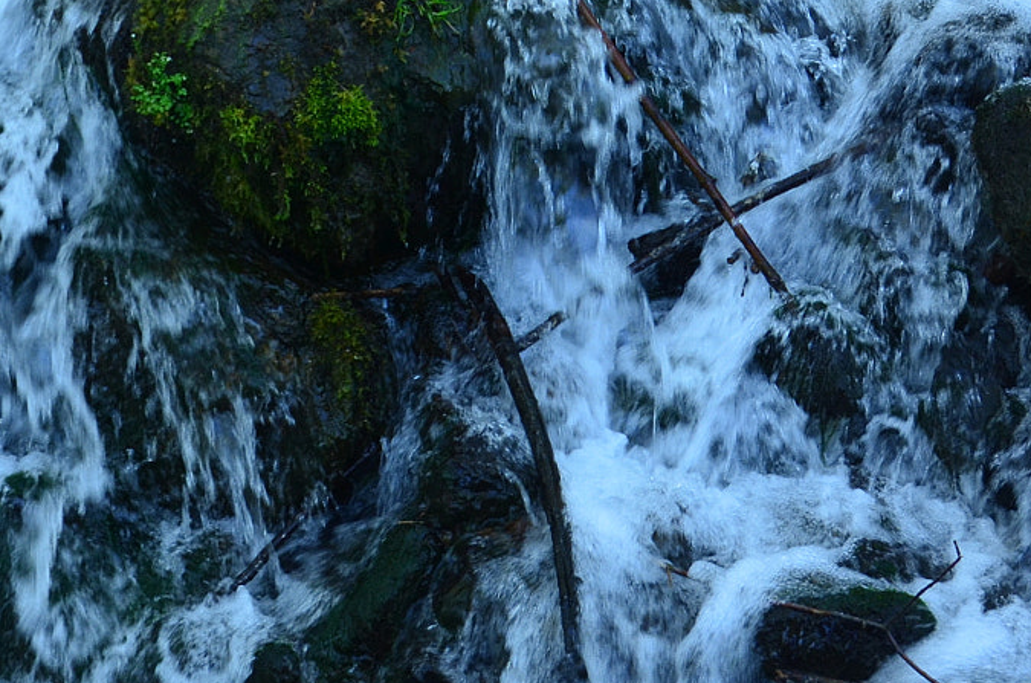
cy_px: -53
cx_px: 293
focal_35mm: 64
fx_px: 1829
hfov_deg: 31.1
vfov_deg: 20.3
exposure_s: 1/100
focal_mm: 18
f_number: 5
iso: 400
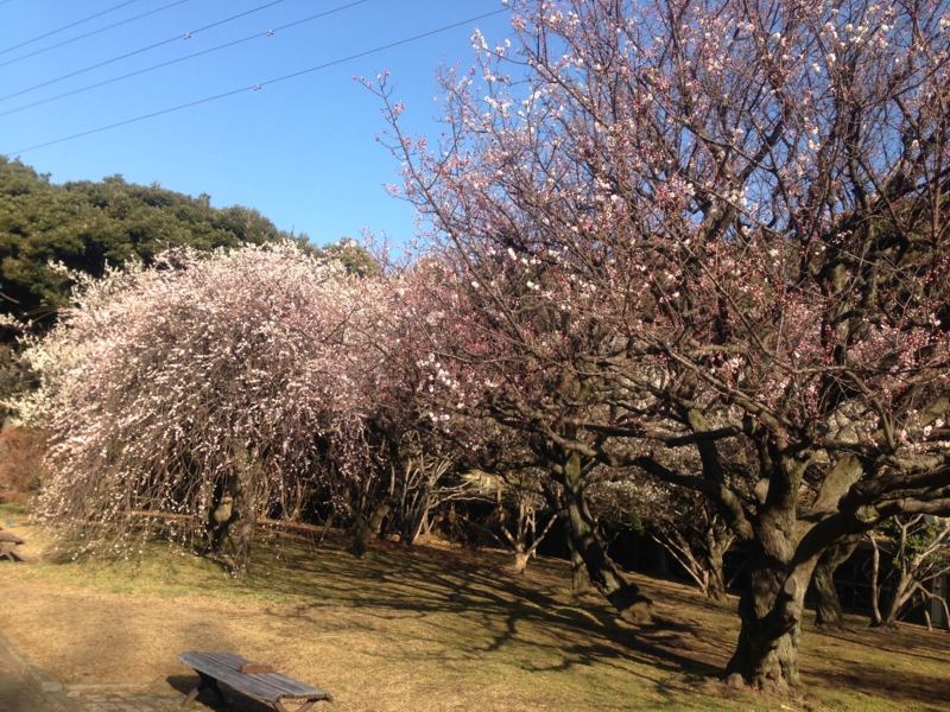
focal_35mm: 33
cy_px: 356
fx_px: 906
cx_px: 475
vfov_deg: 42.9
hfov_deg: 55.4
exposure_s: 1/623
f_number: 2.4
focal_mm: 4.13
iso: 50
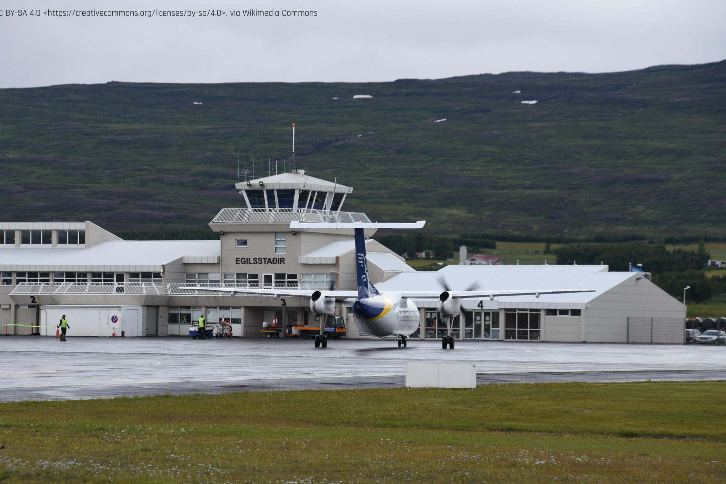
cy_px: 266
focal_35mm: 170
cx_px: 329
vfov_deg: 8.1
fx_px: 3420
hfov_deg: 12.1
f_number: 5.6
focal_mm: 95
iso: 100
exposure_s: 1/250
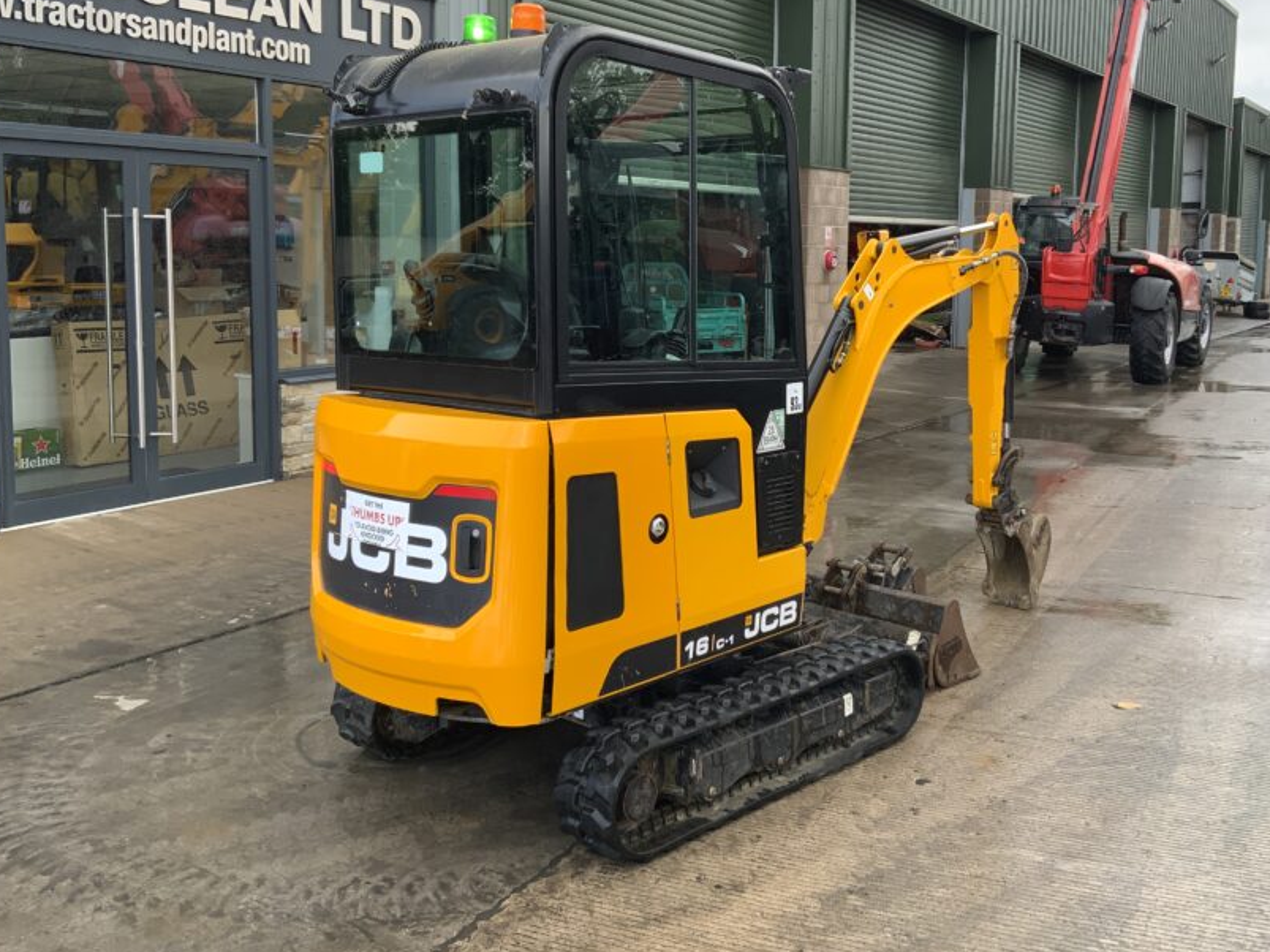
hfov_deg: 50.0
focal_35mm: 37
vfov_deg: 38.5
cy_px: 380
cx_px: 713
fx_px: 1357
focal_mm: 3
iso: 16
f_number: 1.8
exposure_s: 1/217
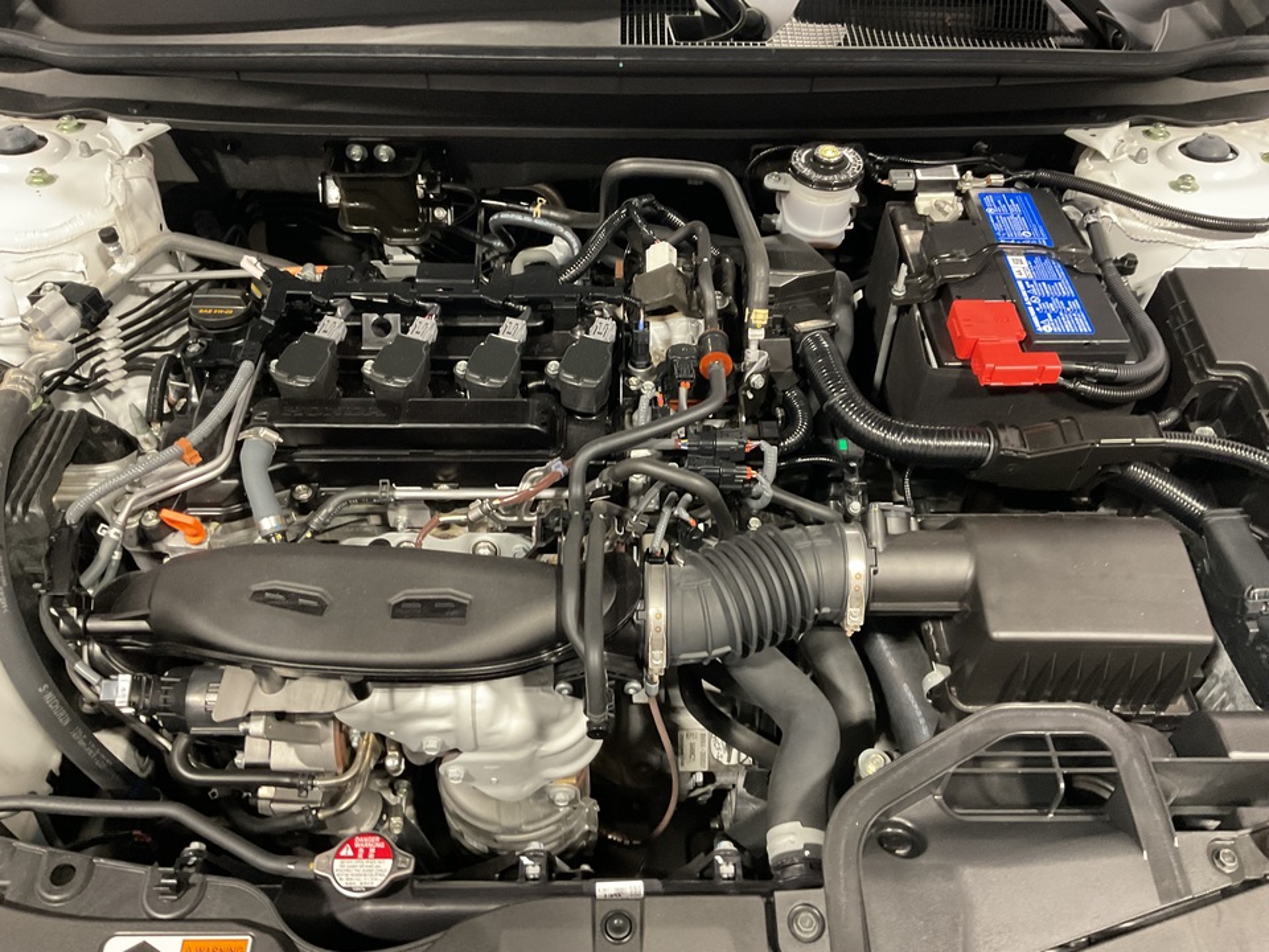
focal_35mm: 29
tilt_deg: -48.1
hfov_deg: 61.7
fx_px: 1063
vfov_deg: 48.2
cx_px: 634
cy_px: 476
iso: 320
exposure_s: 1/40
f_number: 1.8
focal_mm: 3
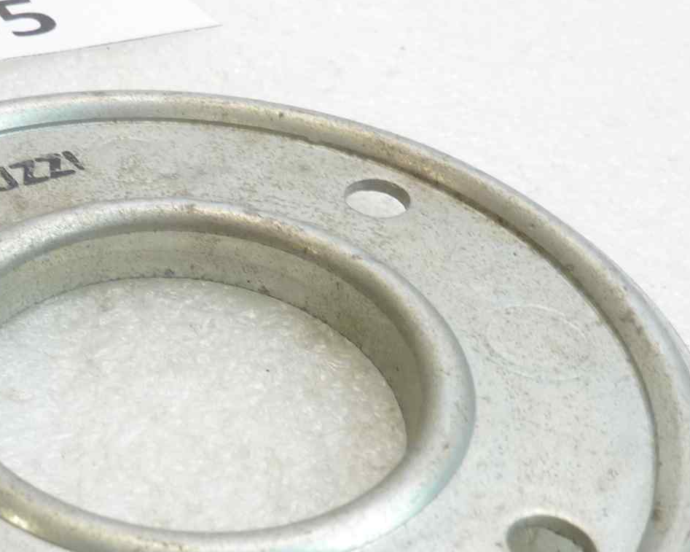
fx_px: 1347
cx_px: 153
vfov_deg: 22.9
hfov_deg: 28.2
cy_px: 412
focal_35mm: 66
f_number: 3.3
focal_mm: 4.1
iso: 80
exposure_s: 1/20
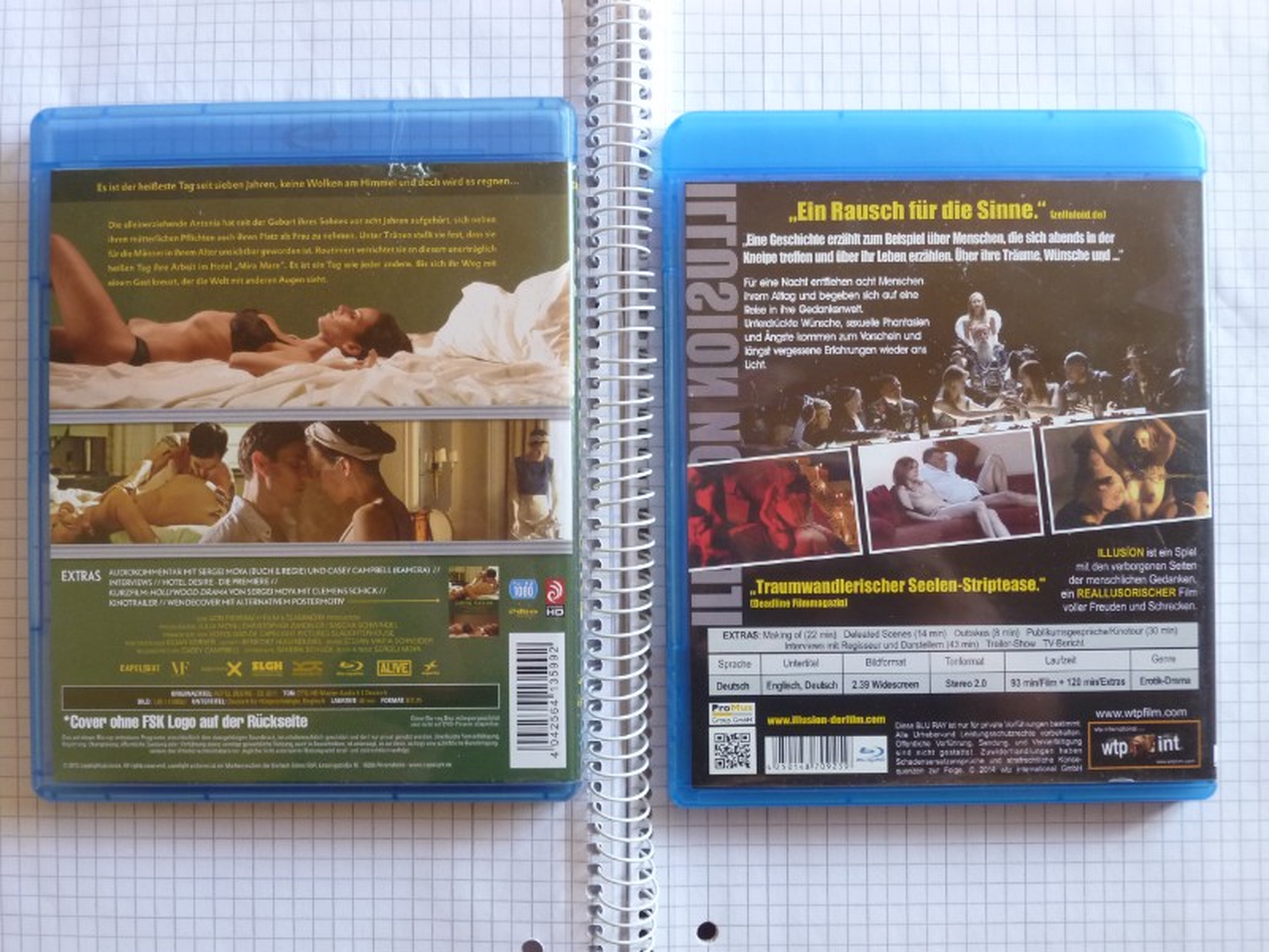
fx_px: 1540
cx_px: 634
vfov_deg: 34.3
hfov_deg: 44.8
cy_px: 476
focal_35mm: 42
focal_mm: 7.6
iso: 250
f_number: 4.1
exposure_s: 1/40
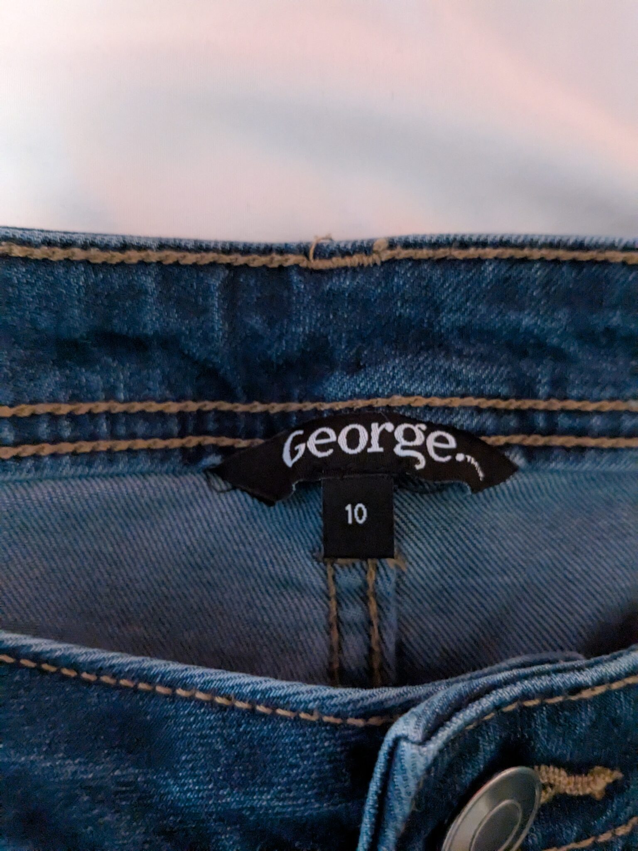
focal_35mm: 27
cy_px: 426
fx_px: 664
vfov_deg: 65.3
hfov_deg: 51.4
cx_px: 319
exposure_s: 1/30
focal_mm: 4.38
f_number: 1.73
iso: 1626
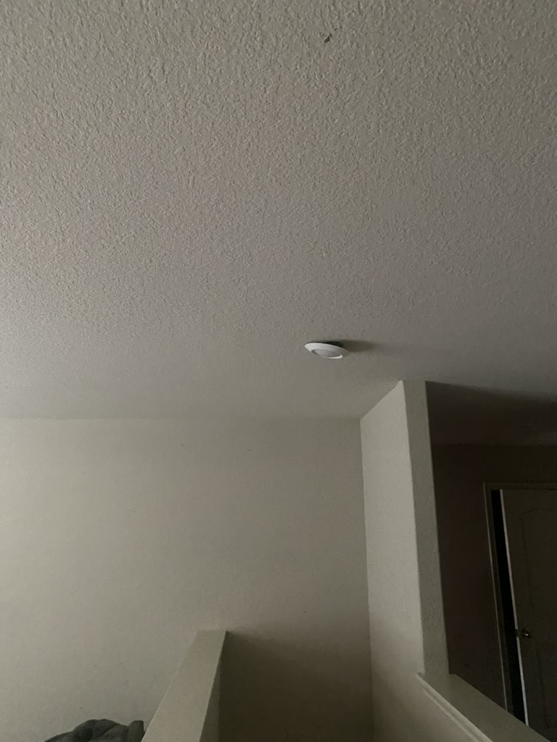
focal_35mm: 26
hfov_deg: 53.1
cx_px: 278
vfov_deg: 67.3
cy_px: 371
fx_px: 558
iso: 1000
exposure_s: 1/30
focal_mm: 4.25
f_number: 1.8
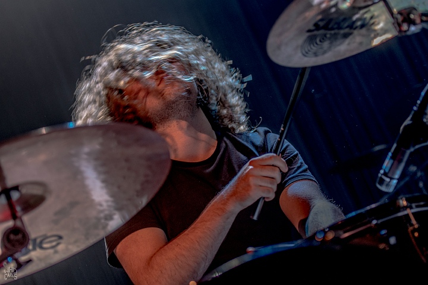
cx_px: 214
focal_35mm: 105
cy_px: 142
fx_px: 1248
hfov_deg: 19.5
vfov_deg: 13.0
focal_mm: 70
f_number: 2.8
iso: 640
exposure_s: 1/80
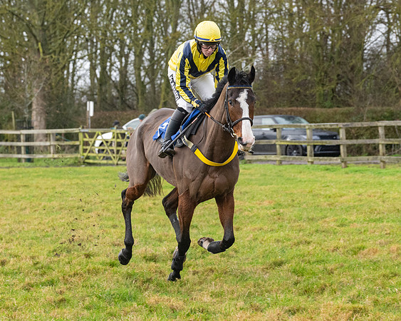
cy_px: 148
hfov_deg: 10.5
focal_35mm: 185
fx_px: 2191
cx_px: 209
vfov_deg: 8.4
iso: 800
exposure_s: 1/500
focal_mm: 90
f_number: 5
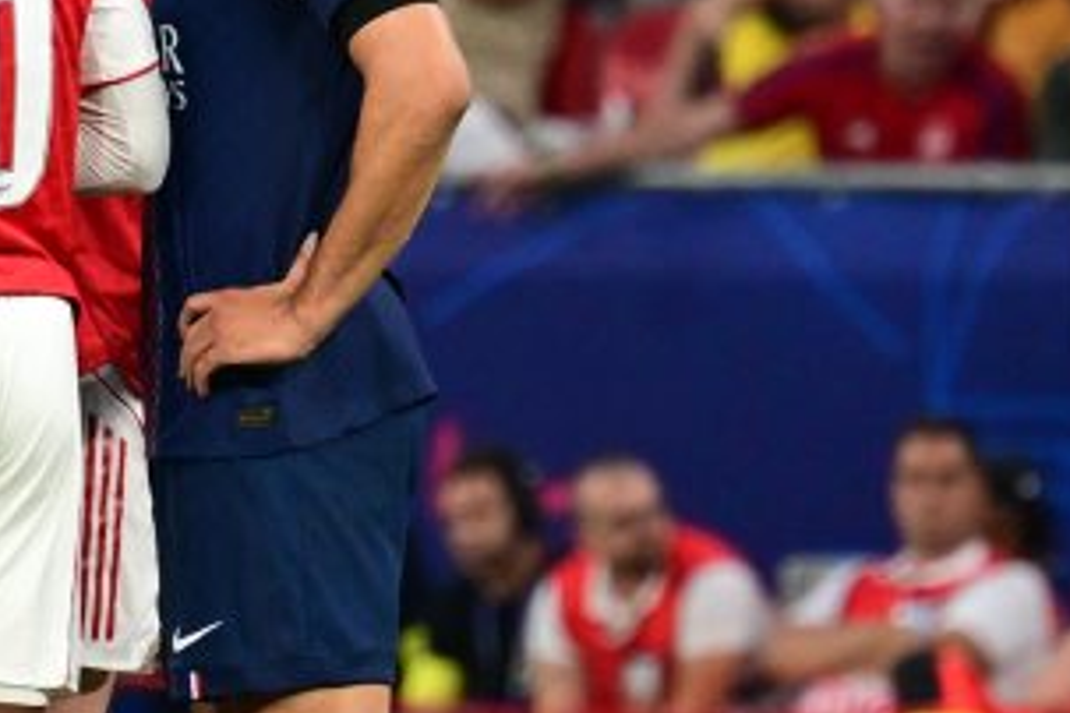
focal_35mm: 1323
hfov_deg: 1.6
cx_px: -480
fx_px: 39319
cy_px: 261
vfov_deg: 1.0
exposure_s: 1/1000
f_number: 5.6
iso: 3200
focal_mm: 400
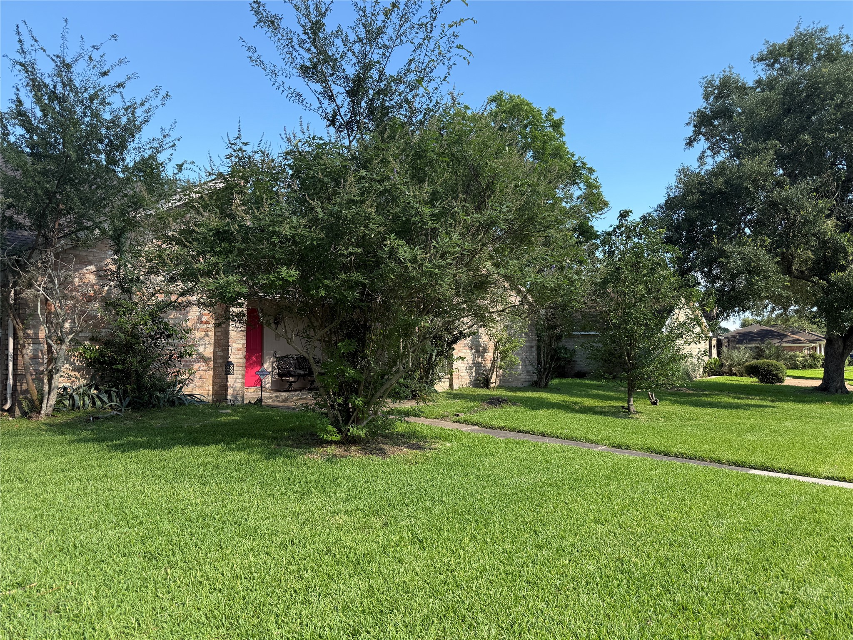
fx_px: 591
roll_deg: +0.3
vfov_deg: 56.8
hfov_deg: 71.6
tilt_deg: +2.9
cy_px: 320
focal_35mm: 24
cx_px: 426
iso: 80
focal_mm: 6.76
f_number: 1.78
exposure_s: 1/1410
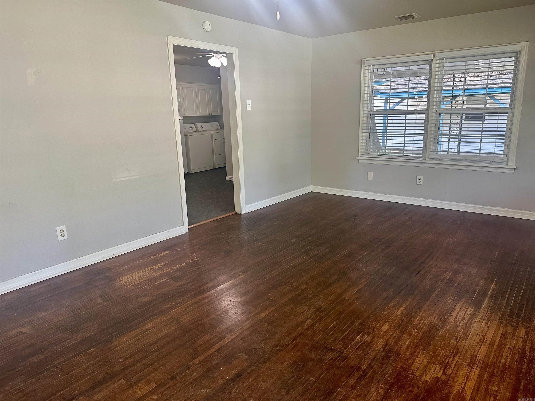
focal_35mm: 24
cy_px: 200
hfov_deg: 71.6
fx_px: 371
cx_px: 268
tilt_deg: -13.0
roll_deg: +1.8
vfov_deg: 56.8
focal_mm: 6.86
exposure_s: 1/120
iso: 200
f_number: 1.78
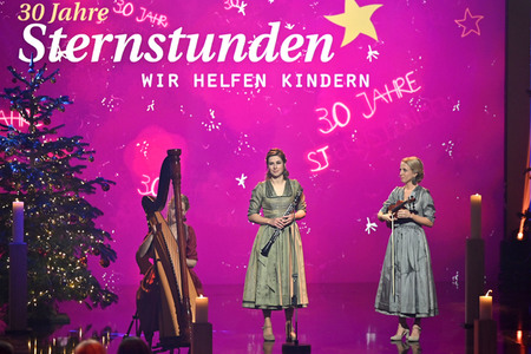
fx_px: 2286
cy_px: 177
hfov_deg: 13.2
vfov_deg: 8.9
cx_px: 266
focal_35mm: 155
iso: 1600
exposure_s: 1/400
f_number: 2.8
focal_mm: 155
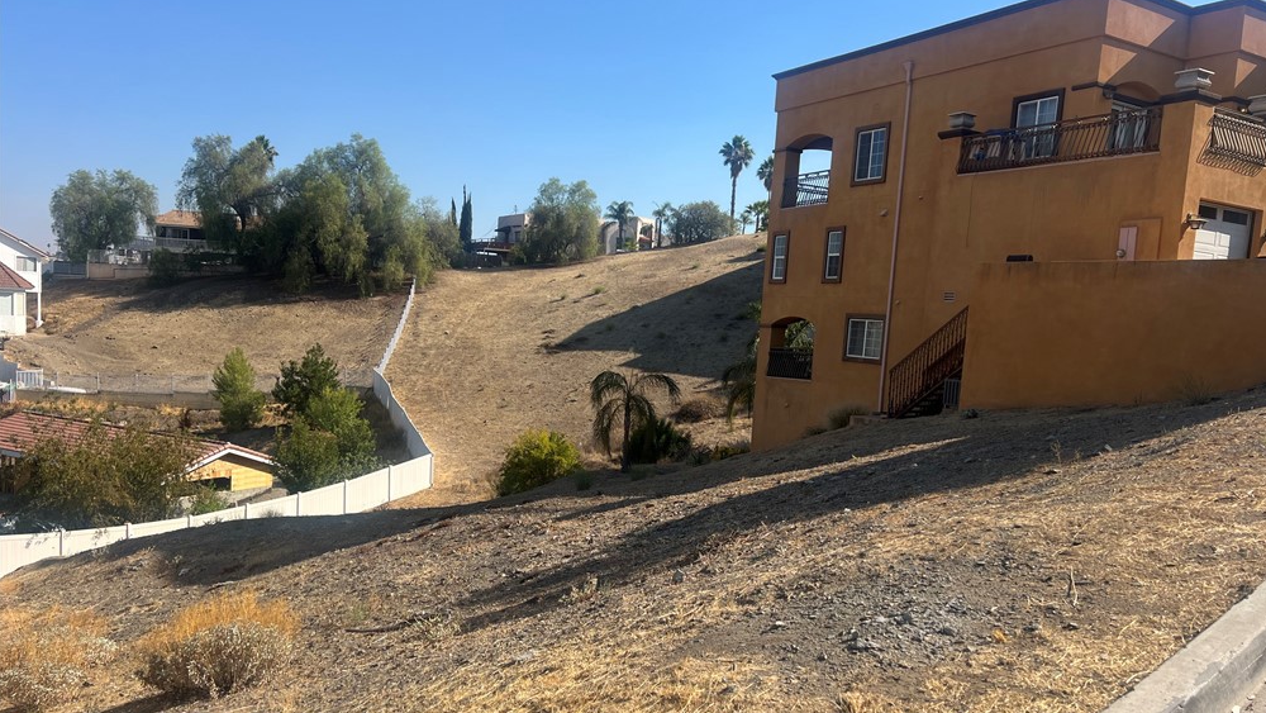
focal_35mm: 29
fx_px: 974
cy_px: 399
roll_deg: -4.3
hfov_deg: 66.0
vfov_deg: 40.1
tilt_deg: -6.8
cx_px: 646
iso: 50
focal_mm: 5.7
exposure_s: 1/3831
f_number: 1.5
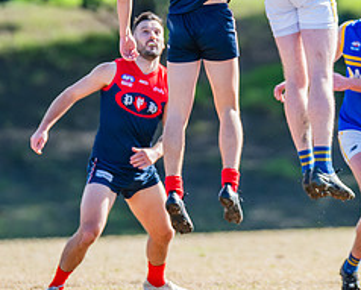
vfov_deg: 2.1
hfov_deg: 2.6
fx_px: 7905
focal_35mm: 739
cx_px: 271
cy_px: 16
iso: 640
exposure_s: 1/1600
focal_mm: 310
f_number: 4.5
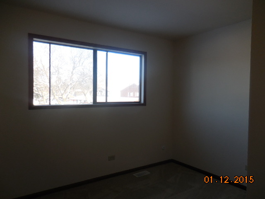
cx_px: 132
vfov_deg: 54.9
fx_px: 191
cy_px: 100
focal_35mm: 25
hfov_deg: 69.4
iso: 125
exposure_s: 1/160
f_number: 3.3
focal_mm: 4.5
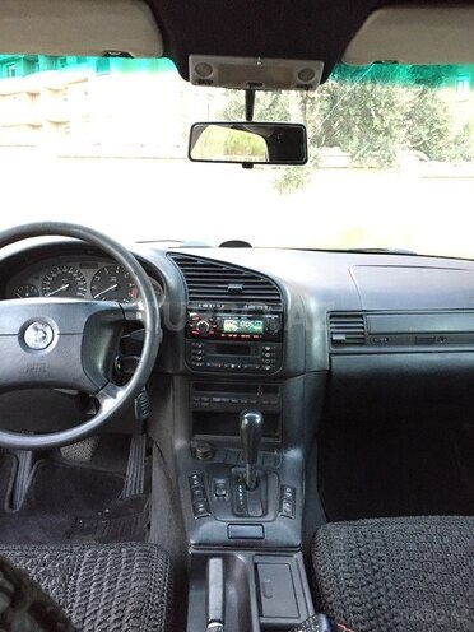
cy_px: 316
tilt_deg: -10.5
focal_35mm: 29
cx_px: 237
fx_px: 529
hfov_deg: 48.2
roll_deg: +0.1
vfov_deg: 61.7
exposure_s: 1/17
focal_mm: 4.15
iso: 250
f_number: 2.2
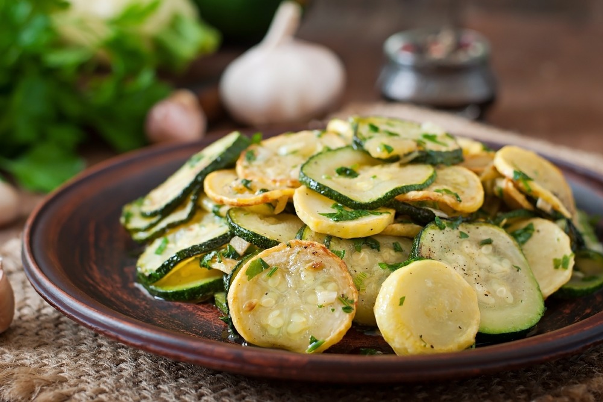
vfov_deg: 18.2
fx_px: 1256
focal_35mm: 75
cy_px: 201
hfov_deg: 27.0
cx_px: 302
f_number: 4.5
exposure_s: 1/160
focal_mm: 50
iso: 100
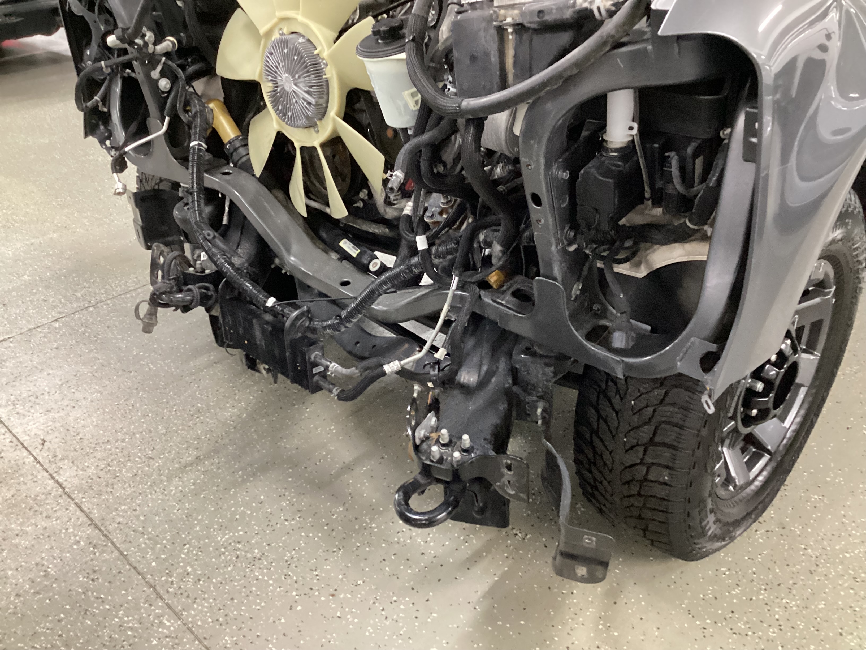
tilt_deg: -32.2
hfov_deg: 58.4
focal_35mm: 31
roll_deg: +2.1
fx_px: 776
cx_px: 433
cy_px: 325
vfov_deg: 45.4
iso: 400
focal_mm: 3.3
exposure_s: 1/25
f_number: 2.4
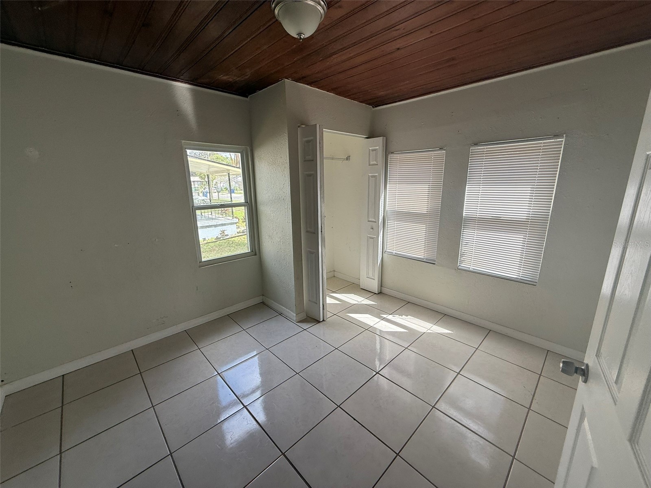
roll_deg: +0.3
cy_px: 244
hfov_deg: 102.1
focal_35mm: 14
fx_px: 263
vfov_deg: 85.7
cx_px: 326
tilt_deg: -10.7
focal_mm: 2.22
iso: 50
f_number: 2.2
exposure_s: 1/285
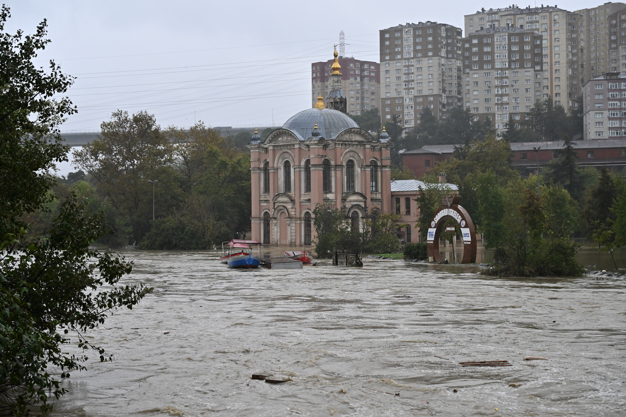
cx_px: 313
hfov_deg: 35.1
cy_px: 208
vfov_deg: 23.8
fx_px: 991
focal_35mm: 57
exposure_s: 1/1250
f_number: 4
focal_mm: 57
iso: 2000
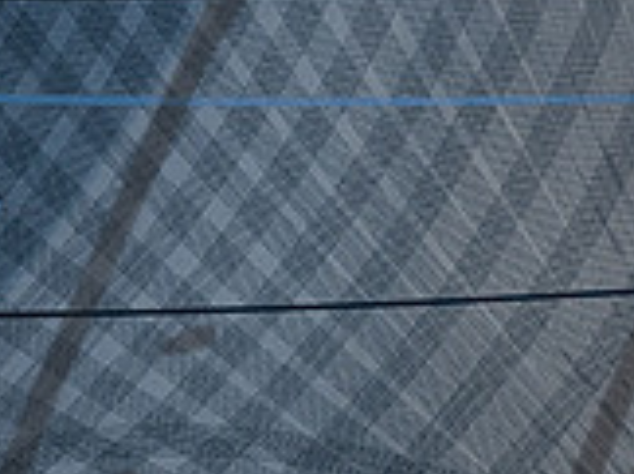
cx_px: 830
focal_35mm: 940
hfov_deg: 2.1
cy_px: 488
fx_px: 17191
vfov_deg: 1.6
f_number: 6.3
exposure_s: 1/3200
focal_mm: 270
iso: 400
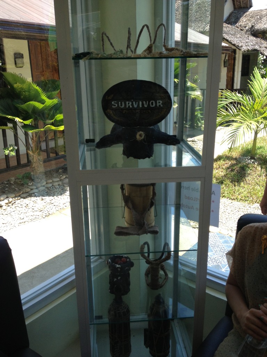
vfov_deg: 52.6
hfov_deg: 40.7
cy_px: 178
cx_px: 134
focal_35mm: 35
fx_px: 360
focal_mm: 4.28
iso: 50
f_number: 2.4
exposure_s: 1/375
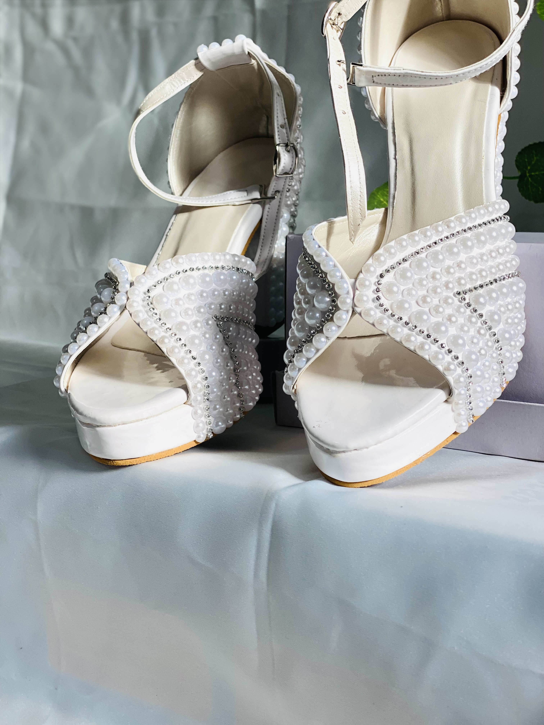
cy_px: 362
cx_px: 272
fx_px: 1090
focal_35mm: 52
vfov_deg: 36.8
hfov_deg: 28.0
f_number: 2
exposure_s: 1/100
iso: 40
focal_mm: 6
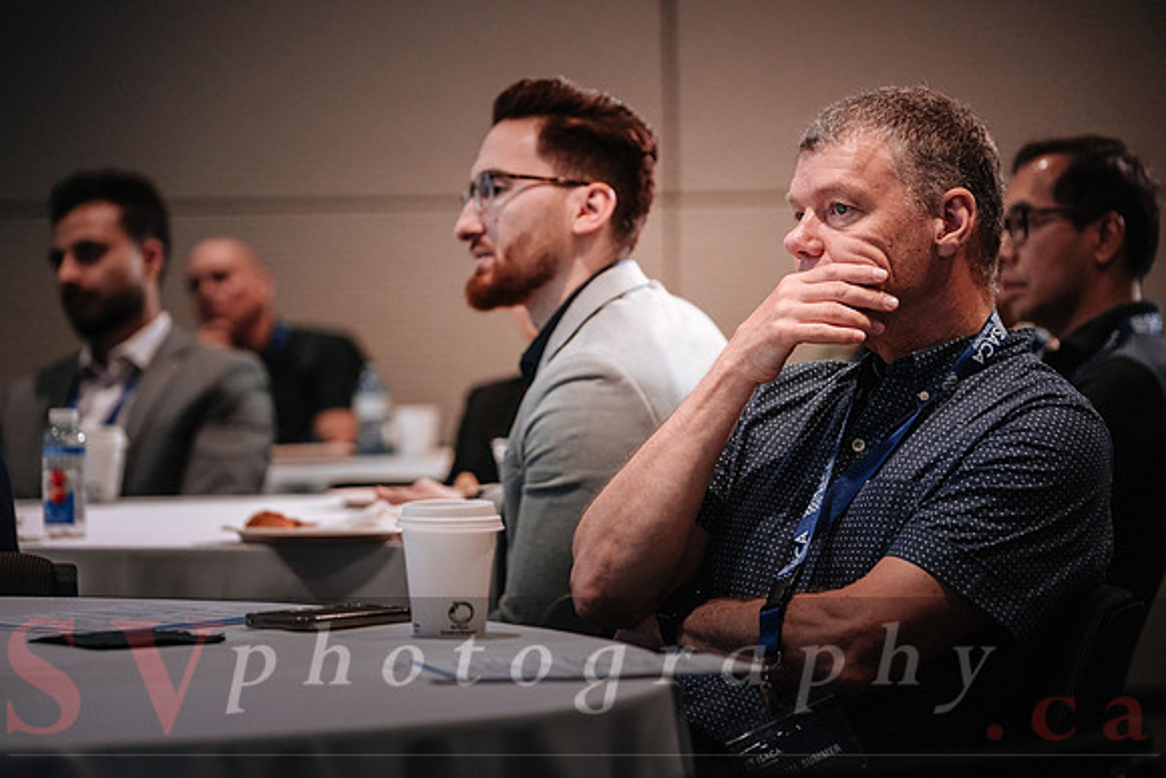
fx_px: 4956
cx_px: 583
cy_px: 389
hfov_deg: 13.4
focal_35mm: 153
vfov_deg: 9.0
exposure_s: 1/125
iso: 800
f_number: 2.8
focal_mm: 102.2
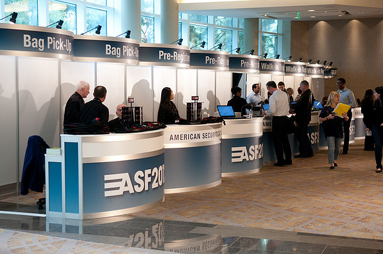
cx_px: 192
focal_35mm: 57
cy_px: 127
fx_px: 606
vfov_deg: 23.7
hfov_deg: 35.1
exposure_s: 1/125
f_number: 2.8
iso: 640
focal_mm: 38
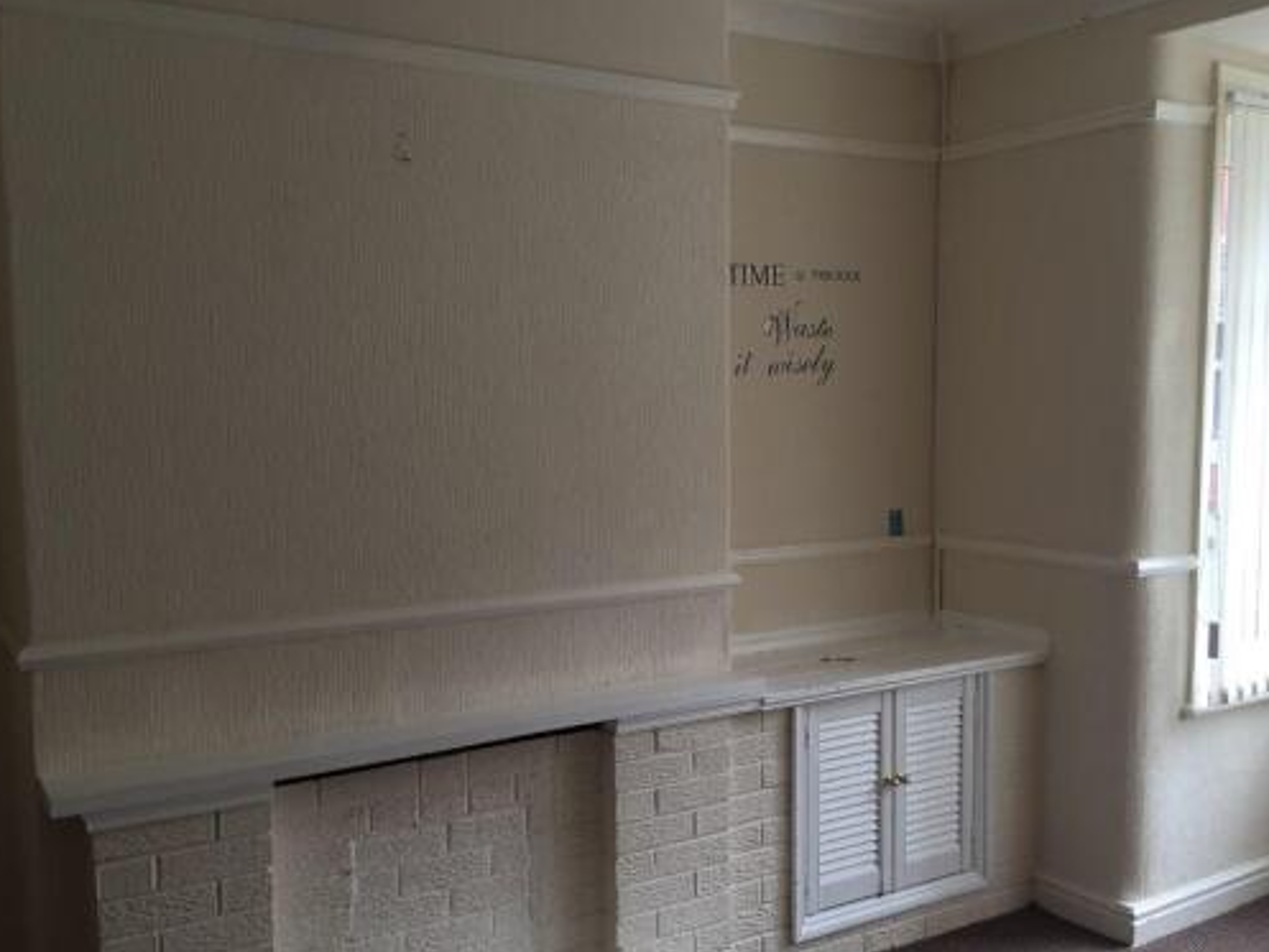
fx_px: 1247
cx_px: 706
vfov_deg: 41.7
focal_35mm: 34
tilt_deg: -7.3
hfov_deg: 53.8
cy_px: 535
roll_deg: -0.1
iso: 40
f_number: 2.2
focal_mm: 4.15
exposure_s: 1/100
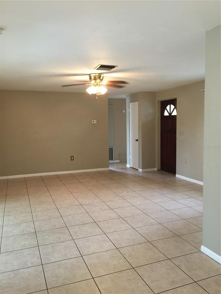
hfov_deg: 48.2
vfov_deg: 61.7
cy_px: 147
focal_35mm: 29
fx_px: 247
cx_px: 110
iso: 100
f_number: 2.2
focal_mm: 4.15
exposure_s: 1/10
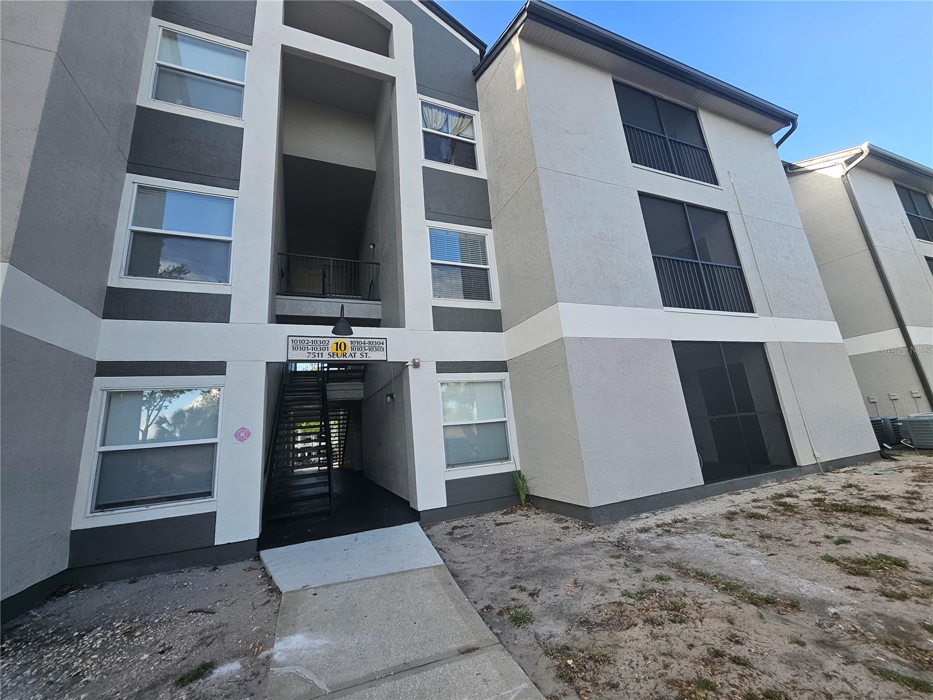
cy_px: 350
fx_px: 350
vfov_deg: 89.9
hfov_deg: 106.2
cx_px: 466
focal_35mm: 13
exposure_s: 1/236
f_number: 2.2
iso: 50
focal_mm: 1.74
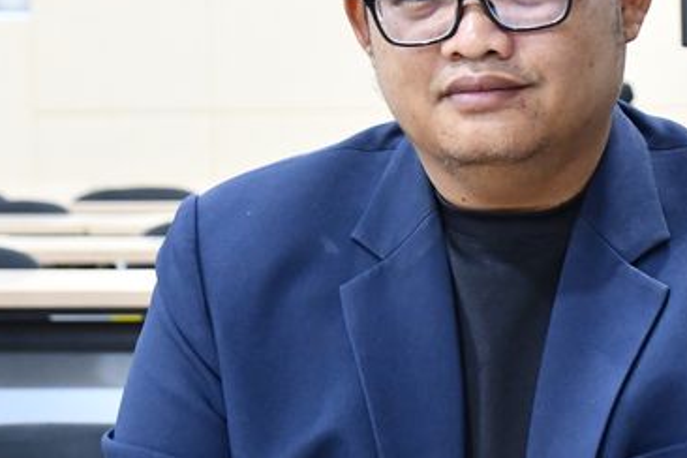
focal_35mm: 168
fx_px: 3206
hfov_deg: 12.2
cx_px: 490
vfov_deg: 8.2
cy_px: 348
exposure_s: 1/60
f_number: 4.2
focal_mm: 40
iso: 3200
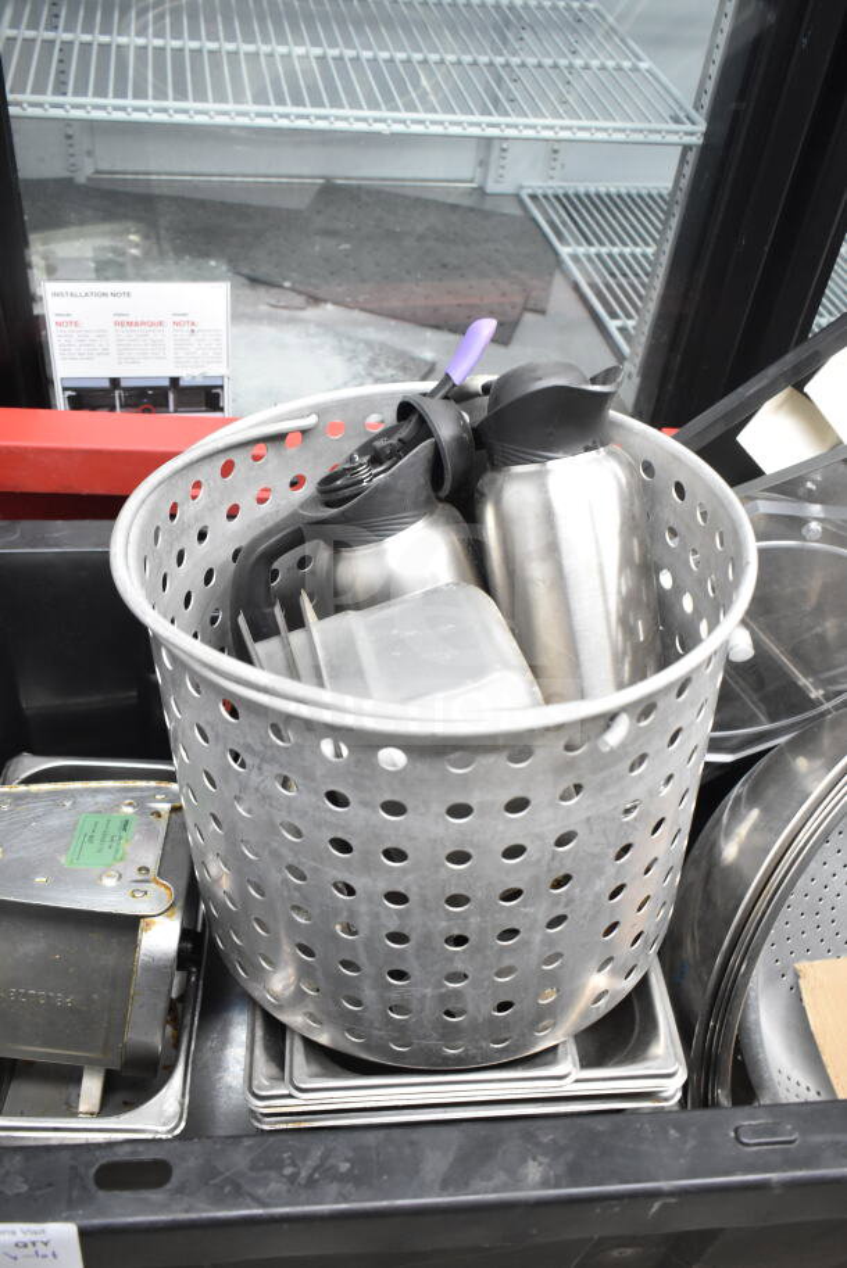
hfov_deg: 41.7
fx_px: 1111
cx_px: 424
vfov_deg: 59.5
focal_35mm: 32
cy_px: 634
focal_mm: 21
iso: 1600
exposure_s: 1/50
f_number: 3.8
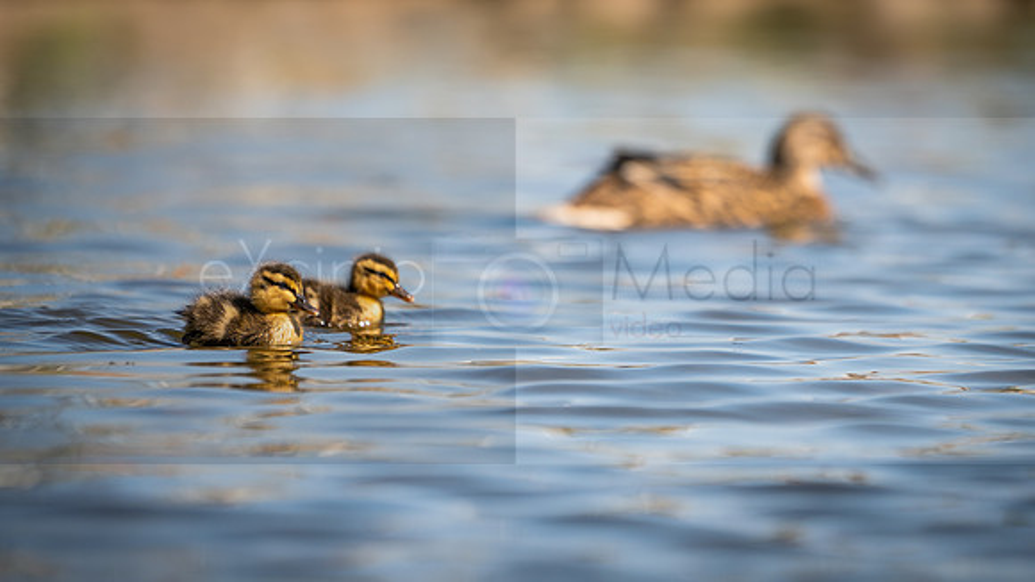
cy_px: 237
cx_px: 629
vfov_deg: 4.2
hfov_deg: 7.5
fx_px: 7910
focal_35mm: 288
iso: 100
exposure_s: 1/640
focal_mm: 200
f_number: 4
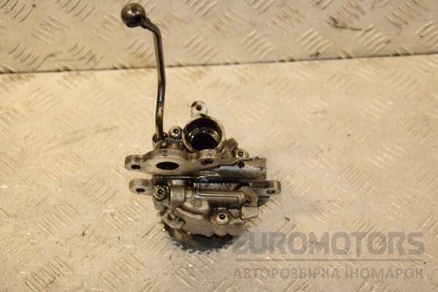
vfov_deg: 21.6
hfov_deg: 31.9
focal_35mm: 63
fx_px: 766
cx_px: 219
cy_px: 146
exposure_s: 1/200
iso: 800
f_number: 5.6
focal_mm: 42
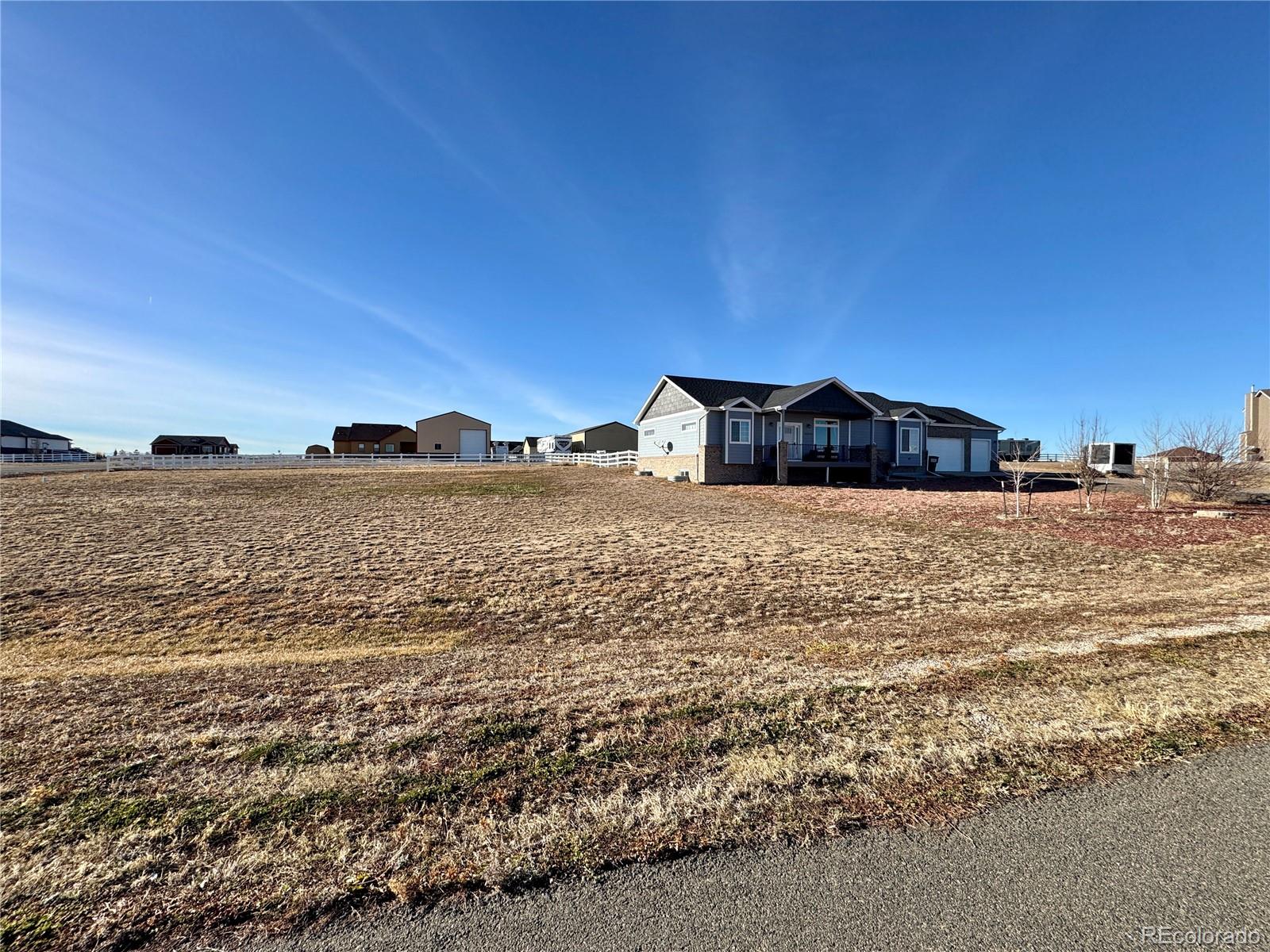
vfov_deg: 85.7
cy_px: 476
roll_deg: +0.0
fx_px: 514
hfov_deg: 102.1
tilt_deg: -0.9
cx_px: 635
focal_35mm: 14
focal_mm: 2.22
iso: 40
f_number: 2.2
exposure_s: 1/1299
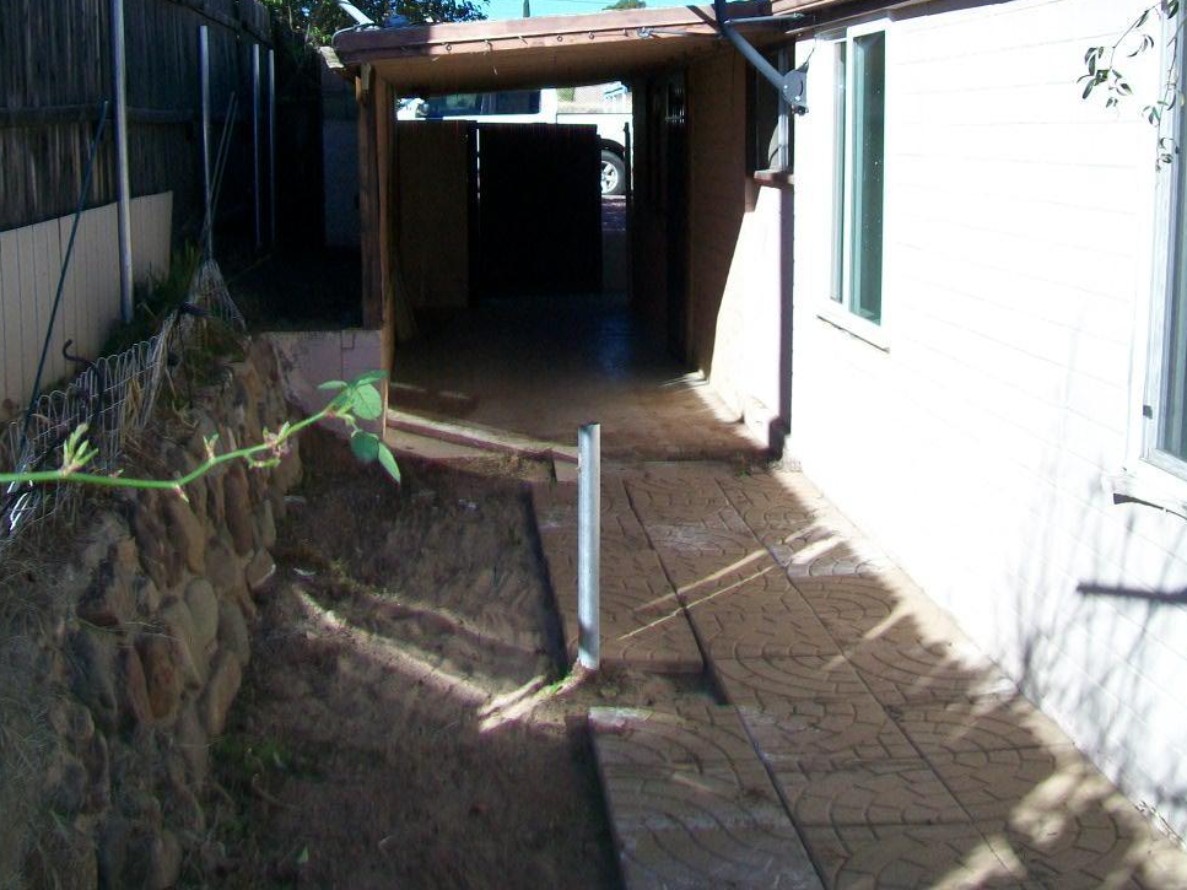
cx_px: 538
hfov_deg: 42.0
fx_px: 1543
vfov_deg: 32.2
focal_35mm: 45
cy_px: 399
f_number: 2.7
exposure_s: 1/800
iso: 64
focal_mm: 6.1
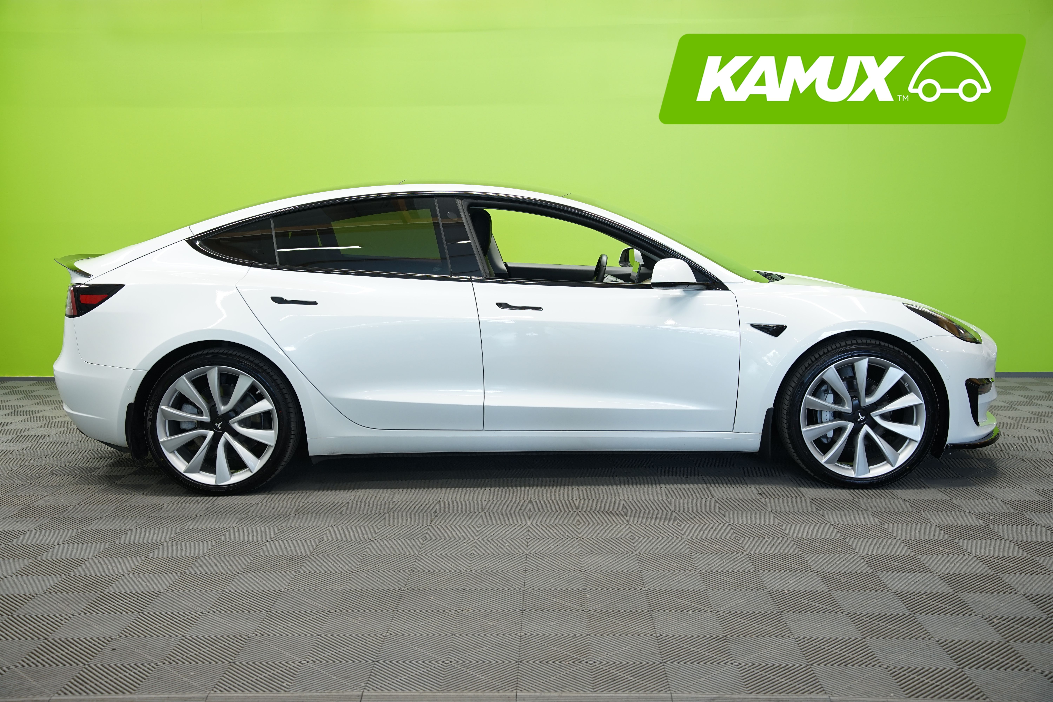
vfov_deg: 35.1
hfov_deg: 50.7
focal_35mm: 38
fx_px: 1111
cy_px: 351
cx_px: 526
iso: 500
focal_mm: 38
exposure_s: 1/20
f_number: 5
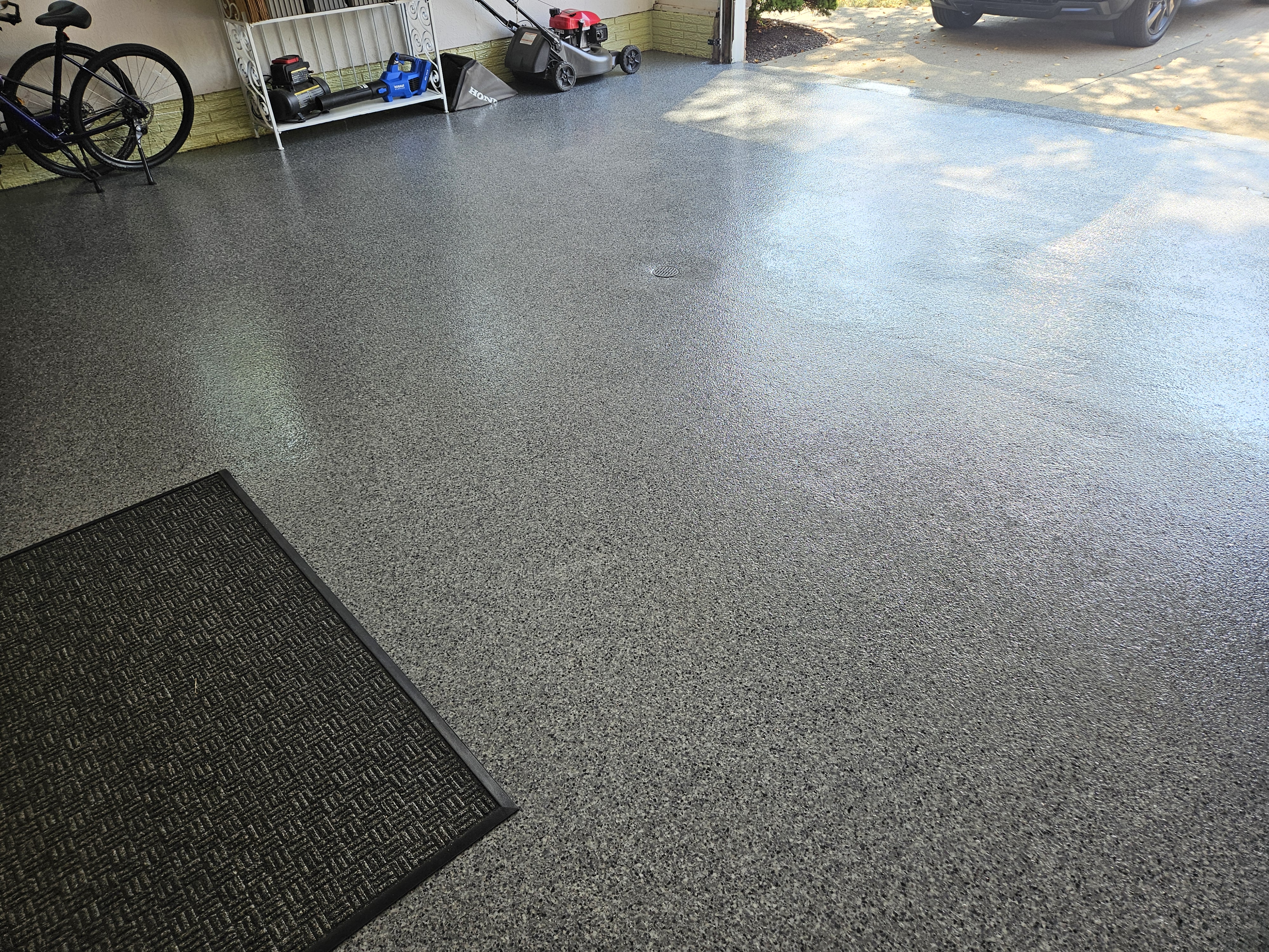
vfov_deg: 58.9
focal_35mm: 23
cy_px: 476
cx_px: 634
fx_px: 843
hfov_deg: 73.9
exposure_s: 1/224
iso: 40
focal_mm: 5.4
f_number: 1.8
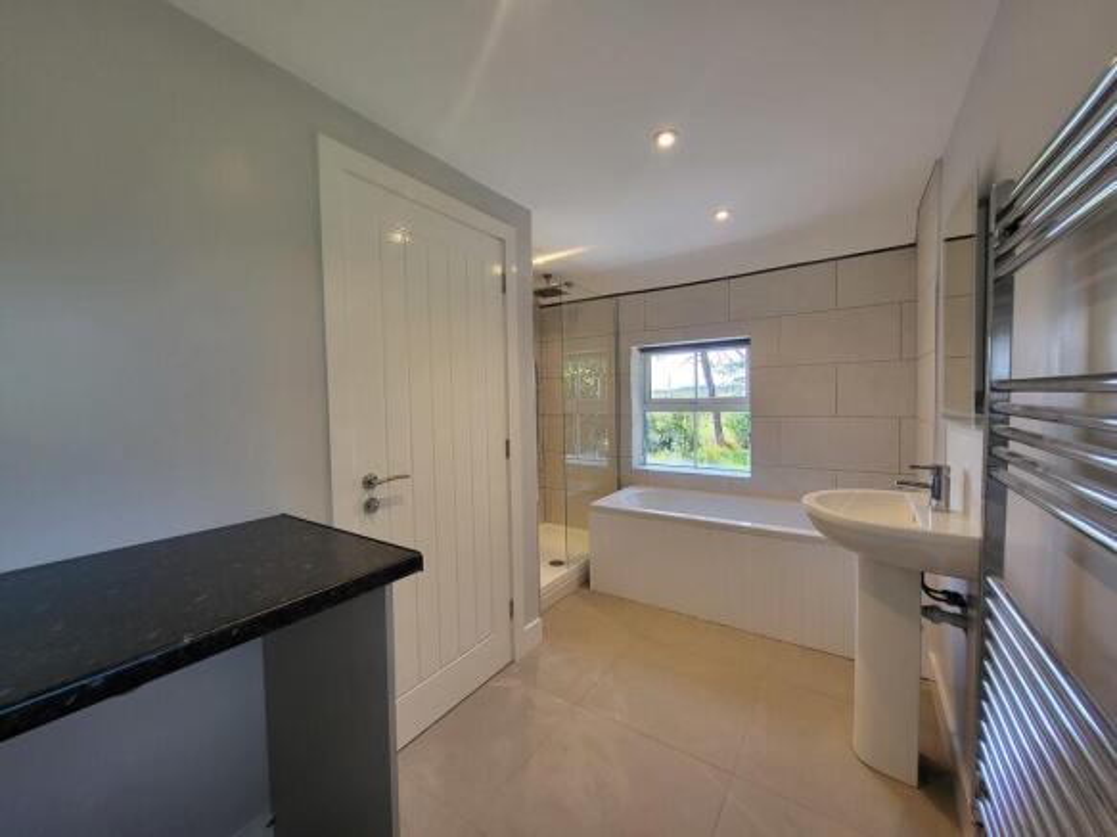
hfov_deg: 106.2
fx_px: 419
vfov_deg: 89.9
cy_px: 418
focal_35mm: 13
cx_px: 558
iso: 50
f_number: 2.2
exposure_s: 1/50
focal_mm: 1.74
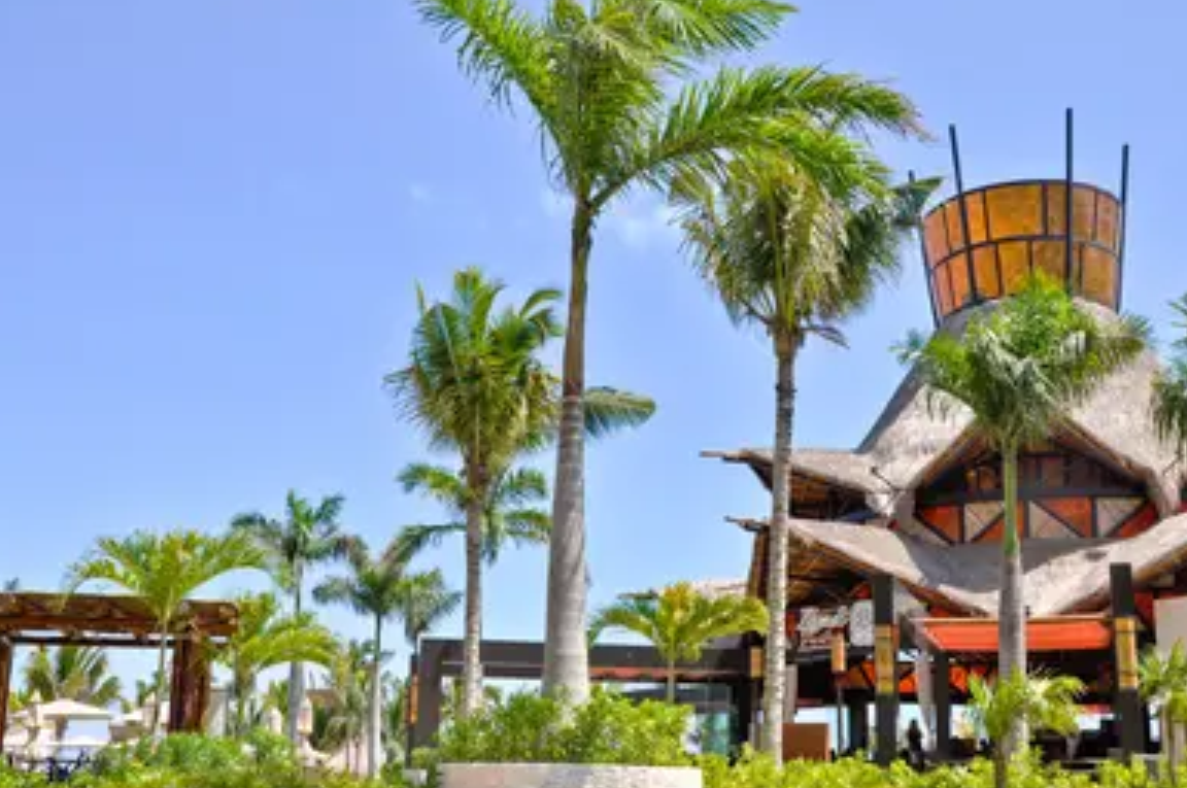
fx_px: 1482
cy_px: 462
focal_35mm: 45
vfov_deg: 29.7
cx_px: 628
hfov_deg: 43.6
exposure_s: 1/800
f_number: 7.1
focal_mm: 24
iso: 220
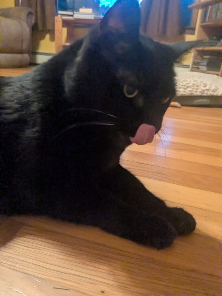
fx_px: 231
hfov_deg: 51.4
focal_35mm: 27
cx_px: 111
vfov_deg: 65.3
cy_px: 148
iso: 2436
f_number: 1.73
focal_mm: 4.38
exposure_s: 1/120
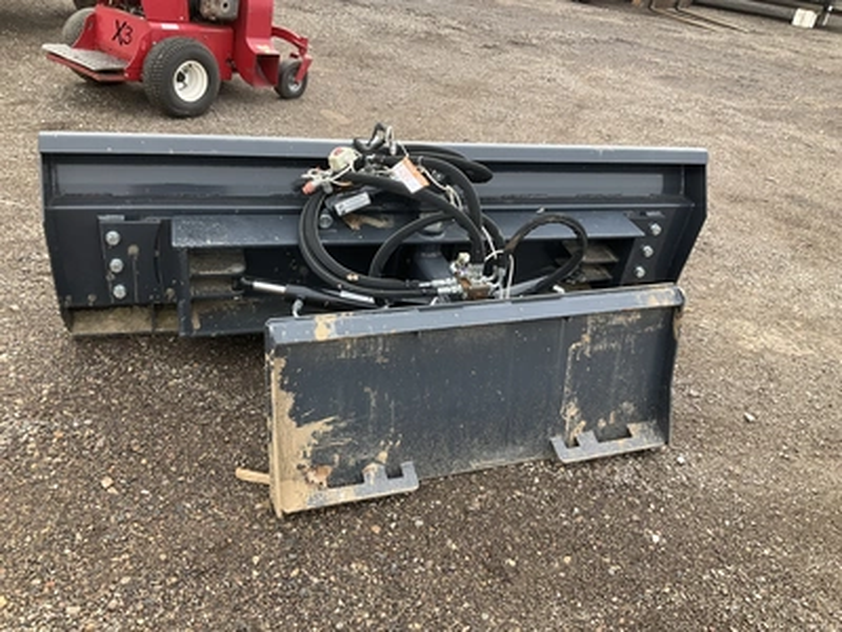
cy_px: 316
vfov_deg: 48.2
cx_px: 421
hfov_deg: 61.7
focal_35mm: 29
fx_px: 705
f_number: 1.8
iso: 25
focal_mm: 3
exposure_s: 1/327
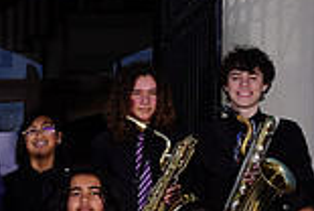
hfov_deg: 13.0
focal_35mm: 153
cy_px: 346
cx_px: -83
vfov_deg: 8.7
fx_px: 1337
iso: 100
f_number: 9
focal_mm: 41
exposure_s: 1/250
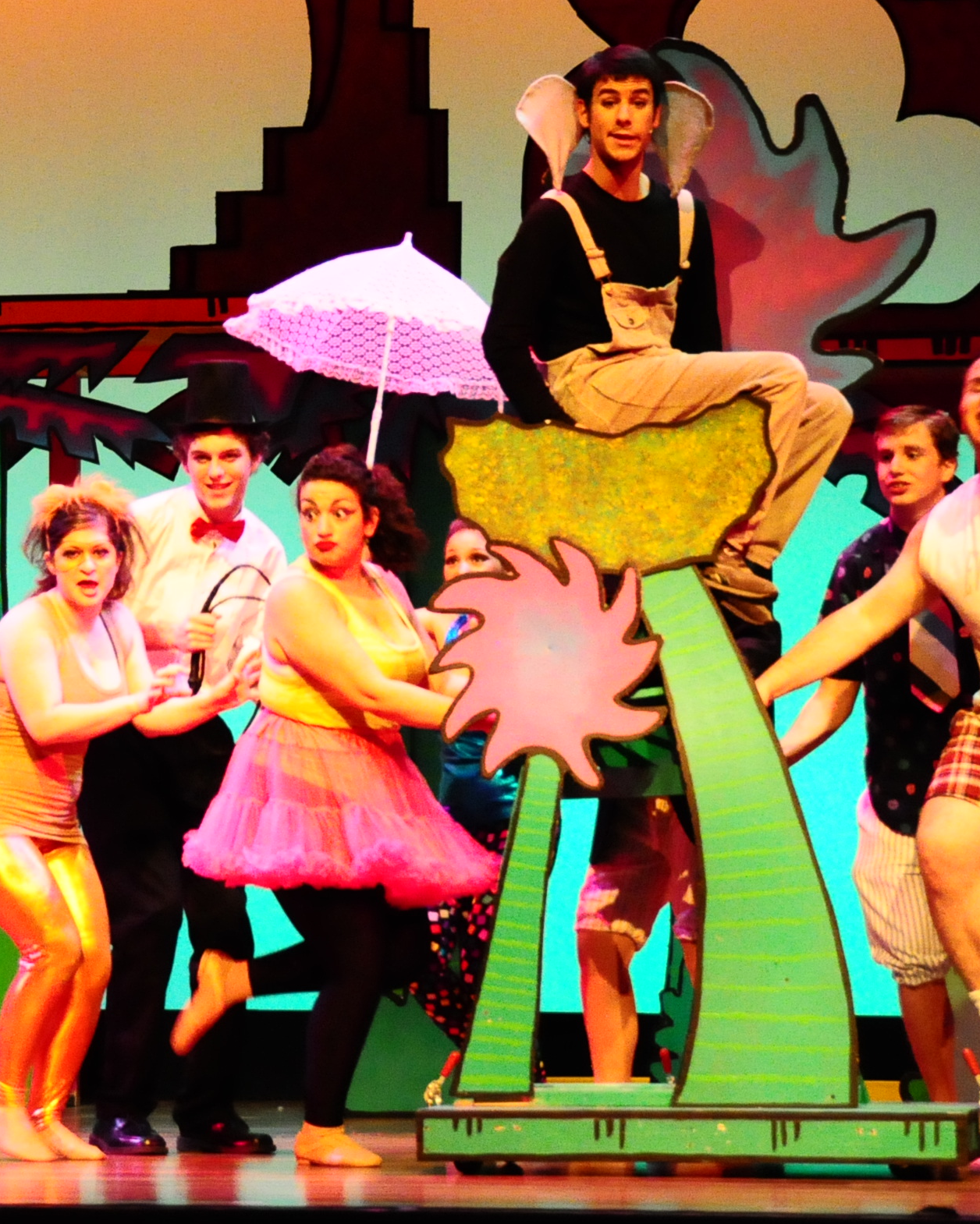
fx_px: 5221
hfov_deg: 10.7
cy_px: 539
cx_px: 282
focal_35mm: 144
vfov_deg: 13.4
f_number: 4.8
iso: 3200
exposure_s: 1/100
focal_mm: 50
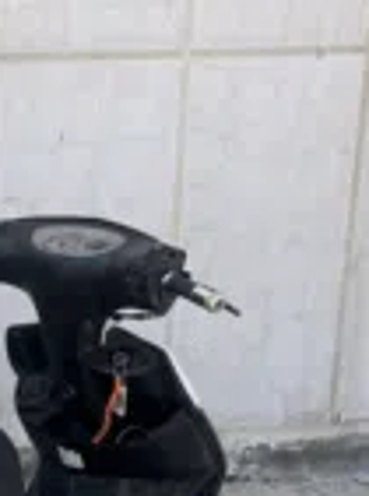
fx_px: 1057
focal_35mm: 74
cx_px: -155
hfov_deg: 18.0
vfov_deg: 26.0
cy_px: 380
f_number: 1.6
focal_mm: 5.1
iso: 50
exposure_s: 1/1862
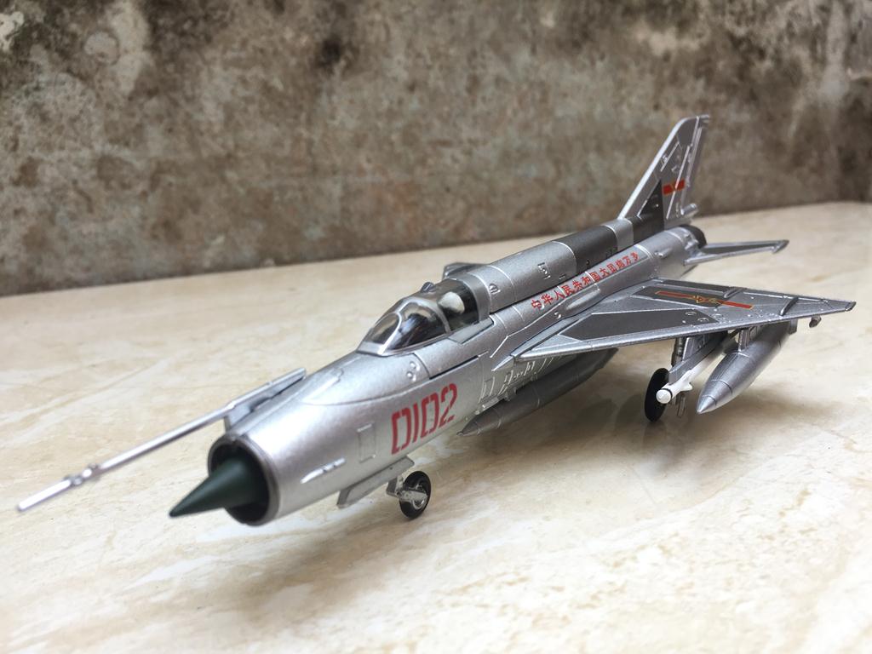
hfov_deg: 61.7
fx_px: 731
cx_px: 436
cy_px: 327
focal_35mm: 29
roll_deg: -0.9
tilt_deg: -17.4
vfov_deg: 48.2
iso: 32
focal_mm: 4.15
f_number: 2.2
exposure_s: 1/100
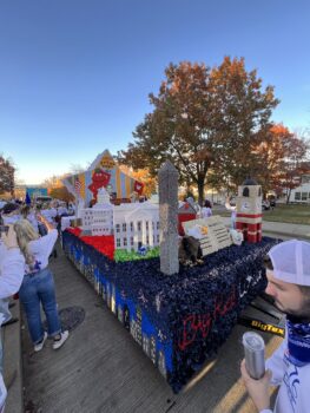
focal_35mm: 13
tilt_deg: -4.0
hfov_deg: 90.0
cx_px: 155
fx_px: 155
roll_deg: +2.2
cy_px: 206
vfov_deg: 106.1
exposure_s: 1/139
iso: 32
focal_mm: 1.57
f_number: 1.8
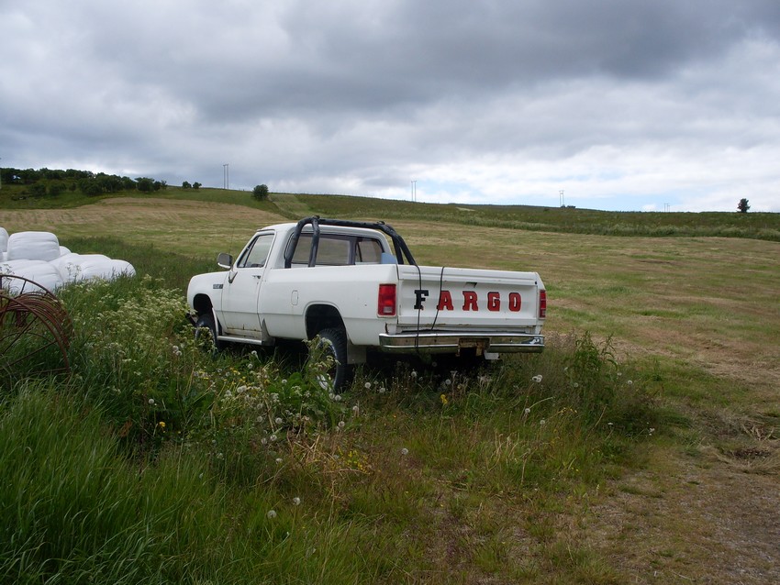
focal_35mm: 38
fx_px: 856
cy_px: 292
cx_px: 390
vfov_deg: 37.7
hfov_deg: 49.0
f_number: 8.4
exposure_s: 1/180
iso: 80
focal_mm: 6.3
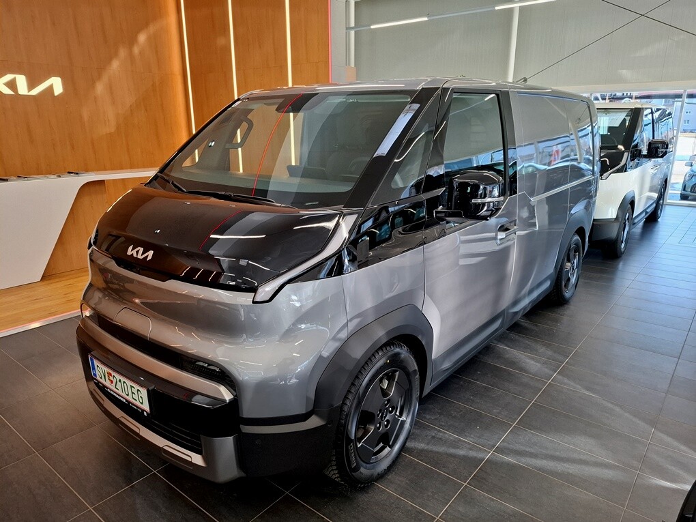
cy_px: 261
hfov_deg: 73.9
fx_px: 462
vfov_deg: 58.9
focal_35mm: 23
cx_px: 348
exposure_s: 1/100
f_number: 1.8
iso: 50
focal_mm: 5.54
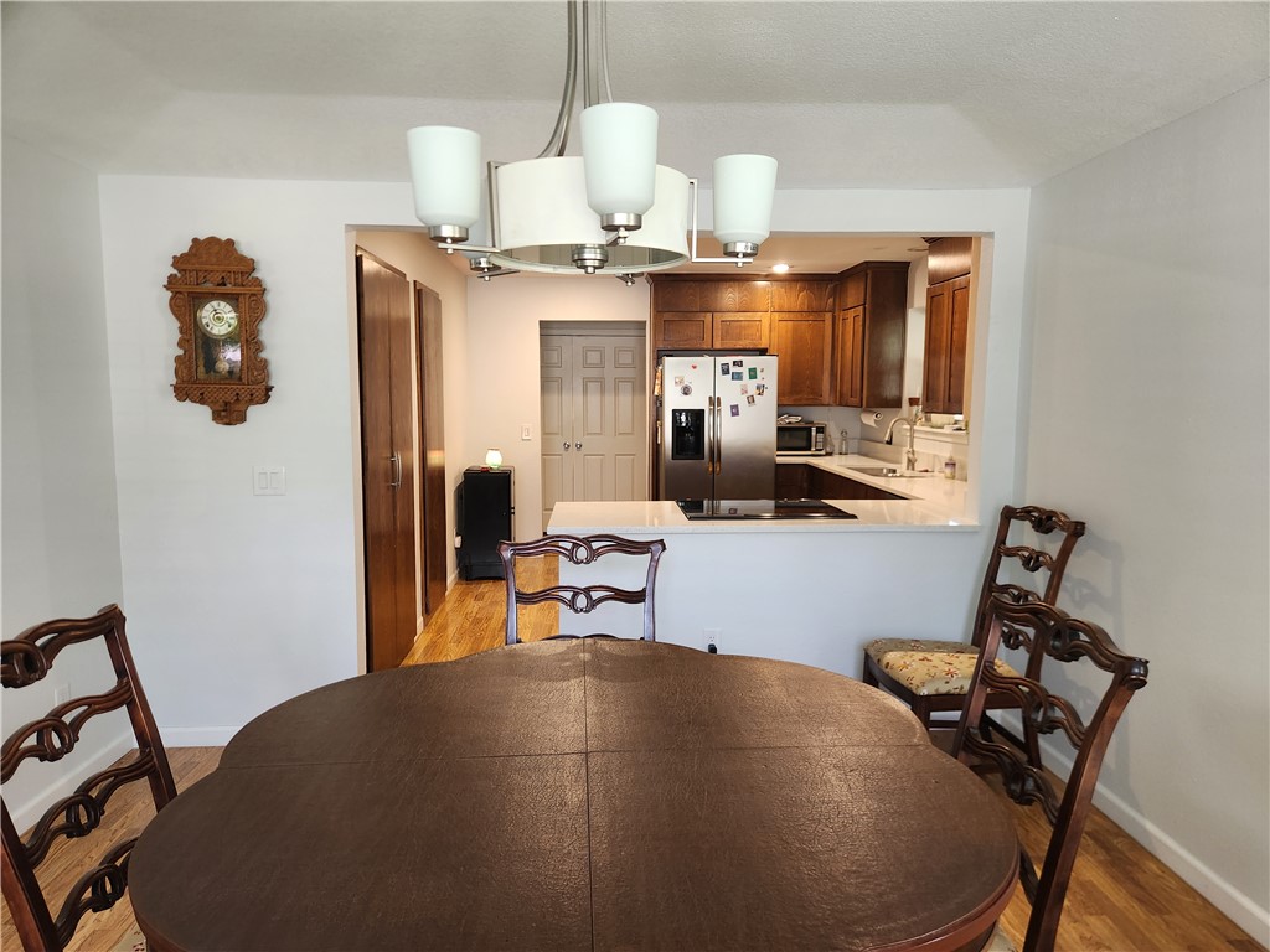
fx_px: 844
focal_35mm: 23
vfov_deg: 58.9
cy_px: 476
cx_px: 635
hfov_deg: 73.9
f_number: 1.8
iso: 320
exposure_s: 1/120
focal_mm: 5.4
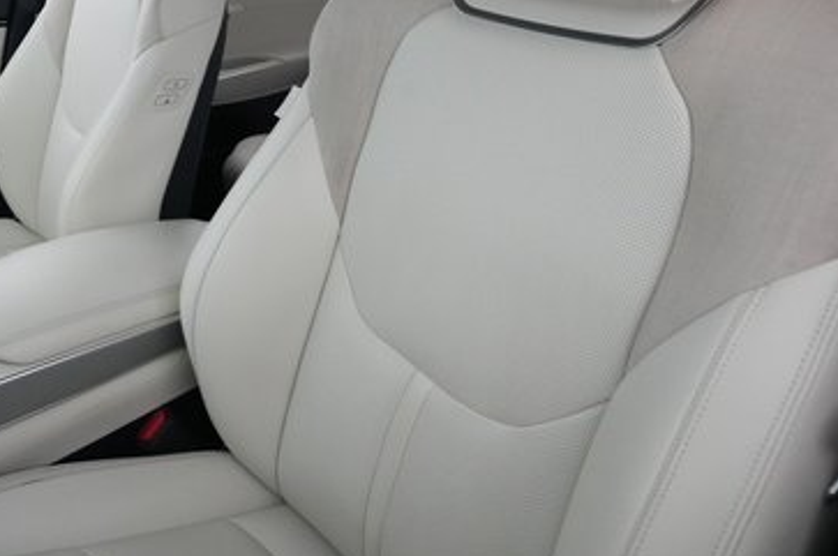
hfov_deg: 58.8
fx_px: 697
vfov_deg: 41.8
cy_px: 118
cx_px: 210
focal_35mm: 30
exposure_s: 1/25
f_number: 7.1
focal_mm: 17
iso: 8000
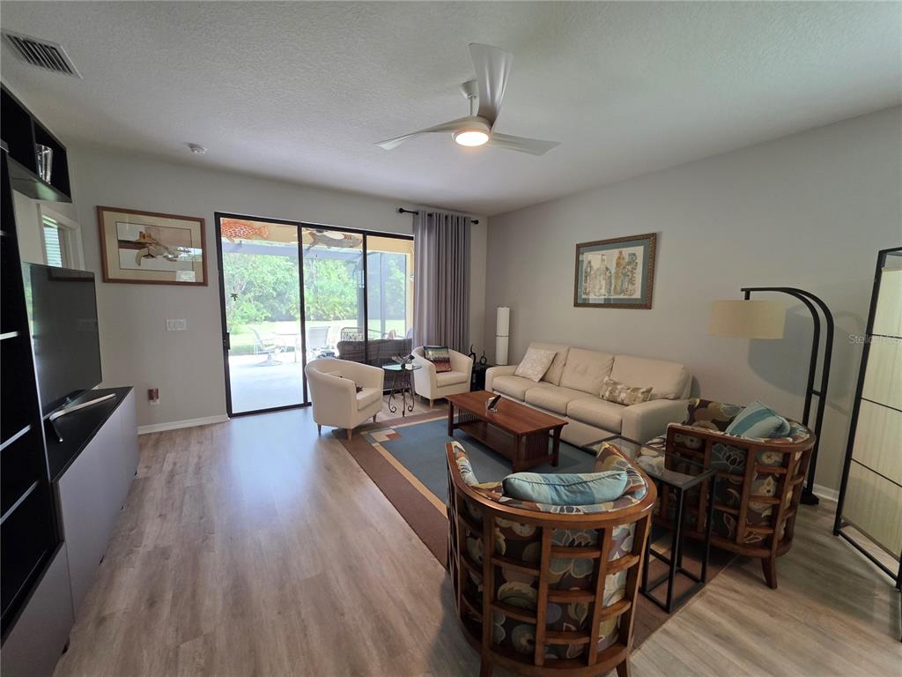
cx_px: 451
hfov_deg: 106.2
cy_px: 338
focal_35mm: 13
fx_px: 339
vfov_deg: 89.9
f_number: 1.9
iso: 200
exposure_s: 1/120
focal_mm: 2.2
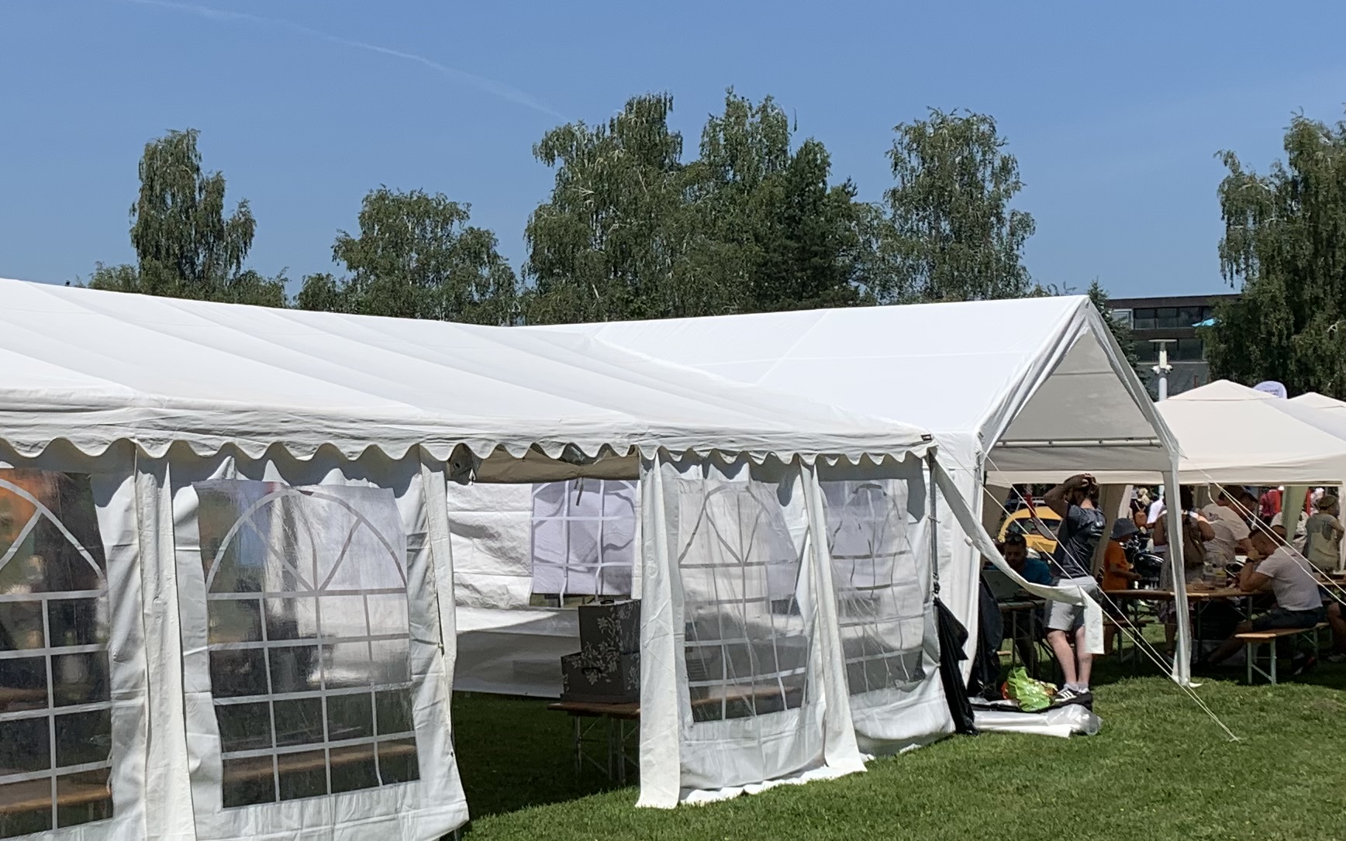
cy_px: 470
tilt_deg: -1.3
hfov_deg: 31.4
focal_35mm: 64
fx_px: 2348
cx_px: 335
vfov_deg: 20.3
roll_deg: -0.7
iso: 25
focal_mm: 4.25
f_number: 1.8
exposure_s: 1/4098
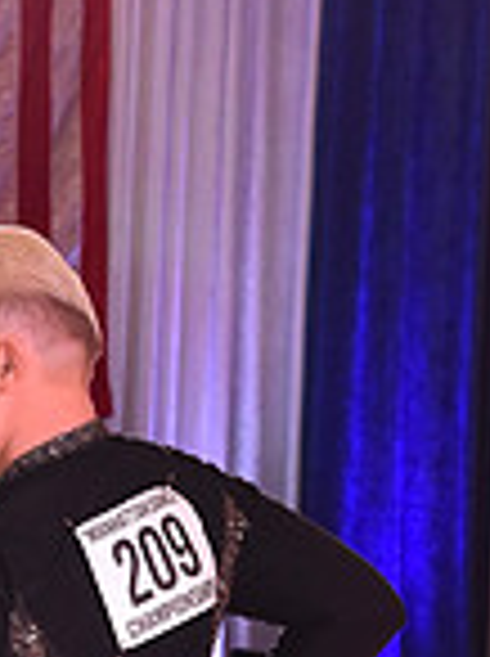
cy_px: 1098
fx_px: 4486
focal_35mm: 237
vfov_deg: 8.1
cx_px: -339
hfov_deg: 6.1
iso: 2500
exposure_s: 1/250
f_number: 7.1
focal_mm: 62
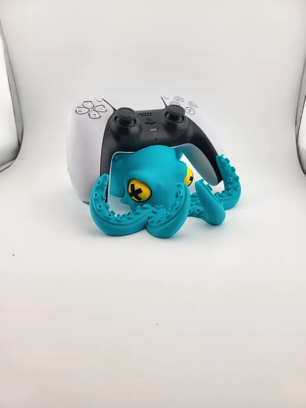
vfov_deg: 71.6
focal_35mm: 24
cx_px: 153
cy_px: 204
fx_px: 283
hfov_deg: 56.8
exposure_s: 1/909
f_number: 1.8
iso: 40
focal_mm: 5
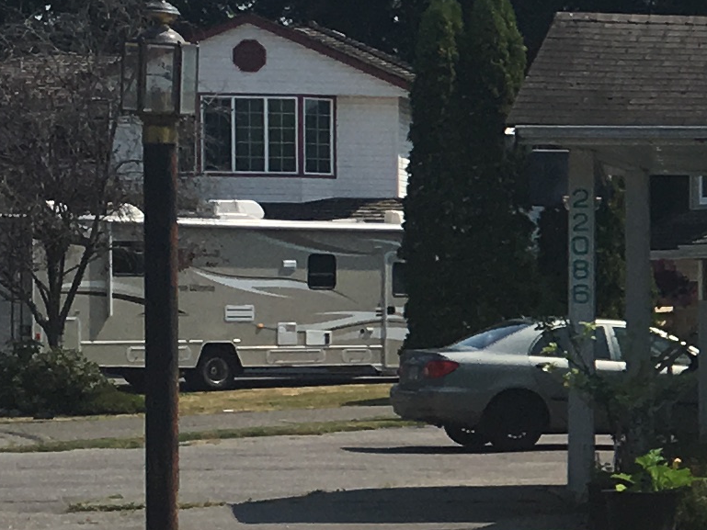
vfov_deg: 9.7
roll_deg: +0.3
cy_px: 440
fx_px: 3105
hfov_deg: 11.9
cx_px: 1326
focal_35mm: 152
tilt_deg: -1.6
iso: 25
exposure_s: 1/2198
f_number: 2.2
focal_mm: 4.15
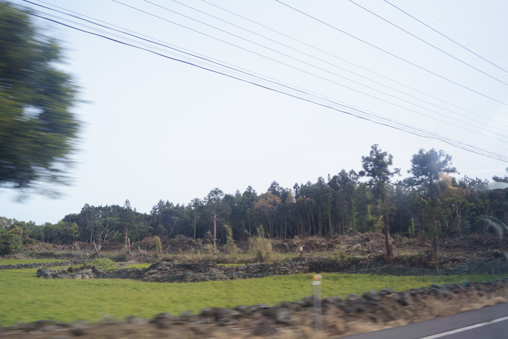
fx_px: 395
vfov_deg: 46.4
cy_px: 167
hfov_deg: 65.5
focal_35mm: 28
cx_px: 258
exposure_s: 1/80
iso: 100
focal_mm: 18
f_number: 4.5
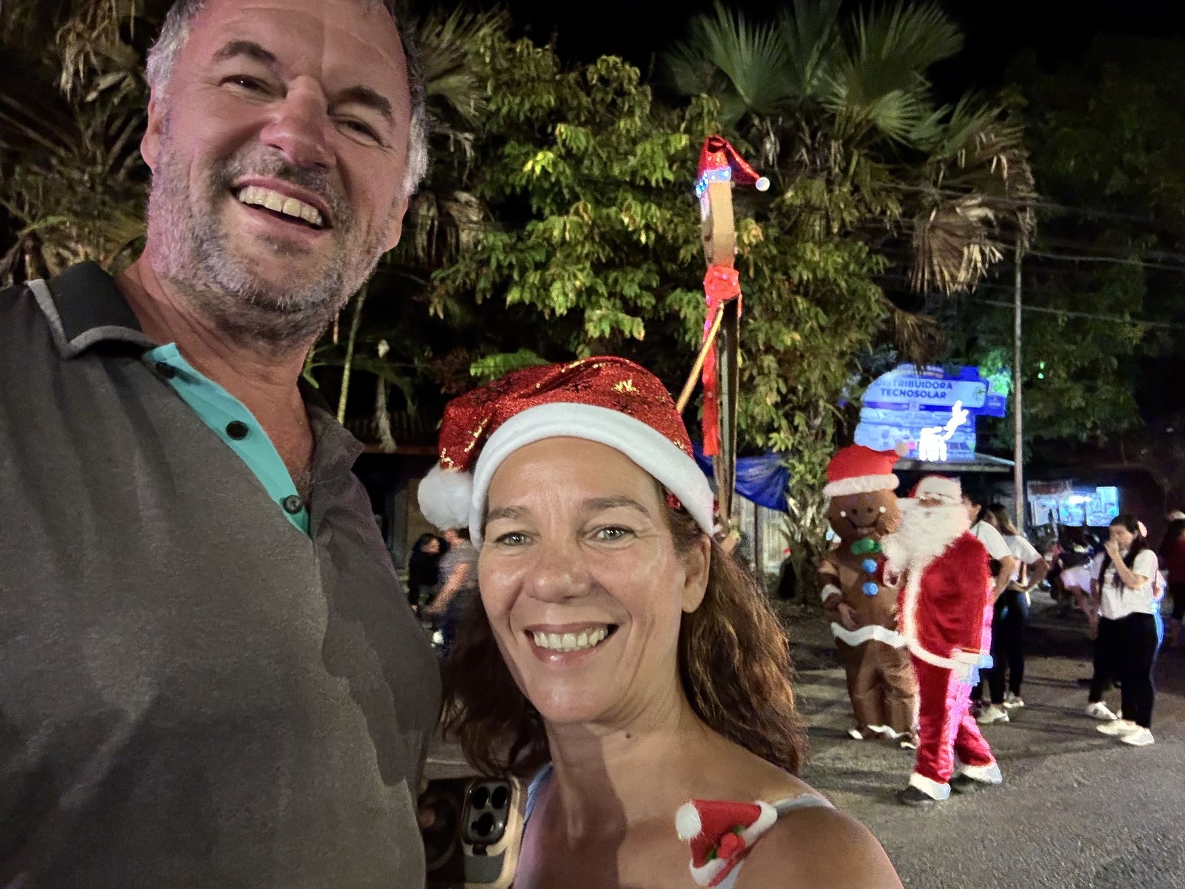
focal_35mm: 23
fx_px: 787
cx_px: 592
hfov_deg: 73.9
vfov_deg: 58.9
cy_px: 444
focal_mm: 2.69
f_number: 1.9
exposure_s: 1/15
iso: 640
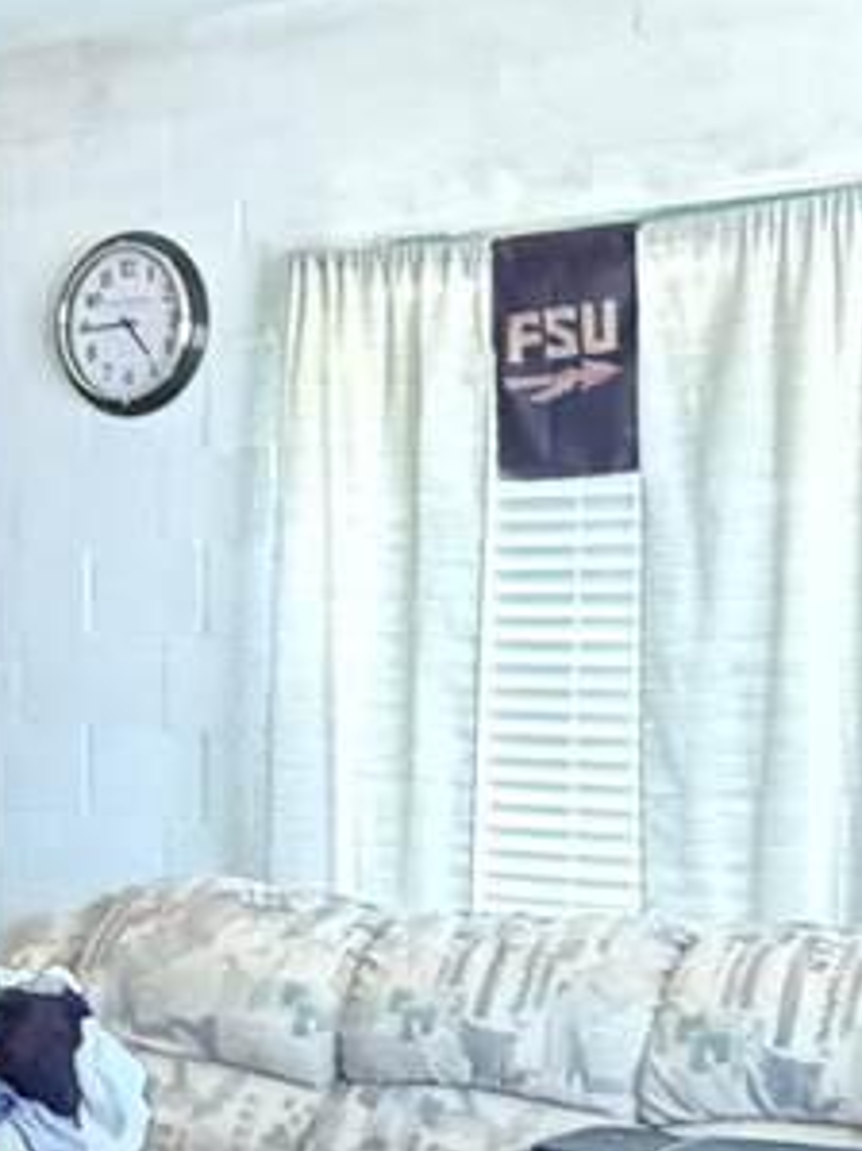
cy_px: 847
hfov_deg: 24.2
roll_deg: -0.5
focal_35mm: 60
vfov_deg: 31.7
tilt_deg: -5.2
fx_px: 1994
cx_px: 254
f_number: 2.2
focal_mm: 2.22
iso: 5000
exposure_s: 1/15
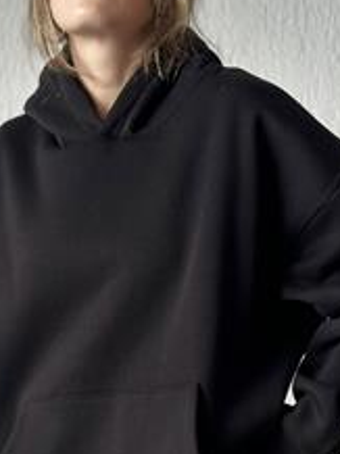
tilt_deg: -1.0
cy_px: 377
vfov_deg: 20.6
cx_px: 167
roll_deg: +0.3
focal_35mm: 94
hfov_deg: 15.7
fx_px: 1233
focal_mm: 6.86
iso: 125
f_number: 1.78
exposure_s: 1/95
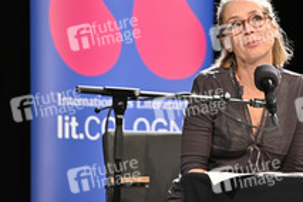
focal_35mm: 424
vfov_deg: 3.2
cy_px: -1
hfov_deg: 4.9
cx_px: 208
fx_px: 3568
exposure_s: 1/320
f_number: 2.8
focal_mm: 200
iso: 1600
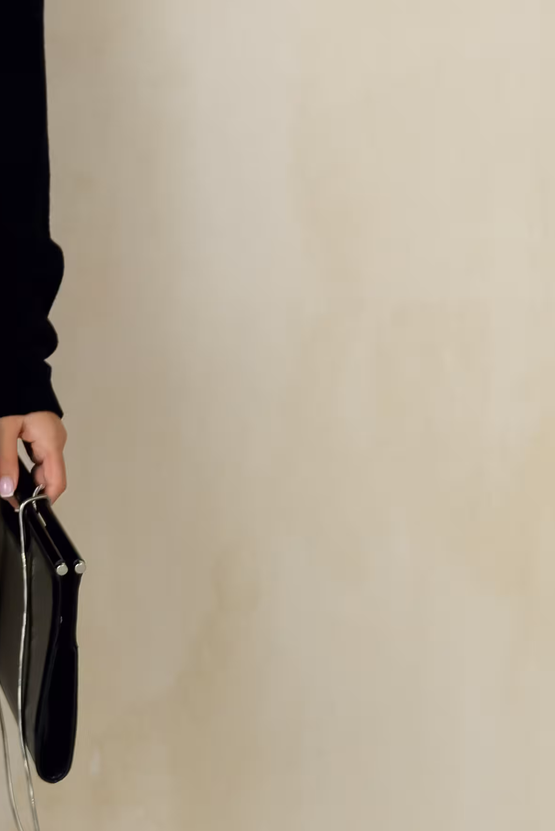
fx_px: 2380
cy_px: 244
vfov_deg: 19.7
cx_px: -242
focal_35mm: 103
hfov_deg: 12.7
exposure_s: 1/400
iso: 640
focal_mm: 31
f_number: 3.2
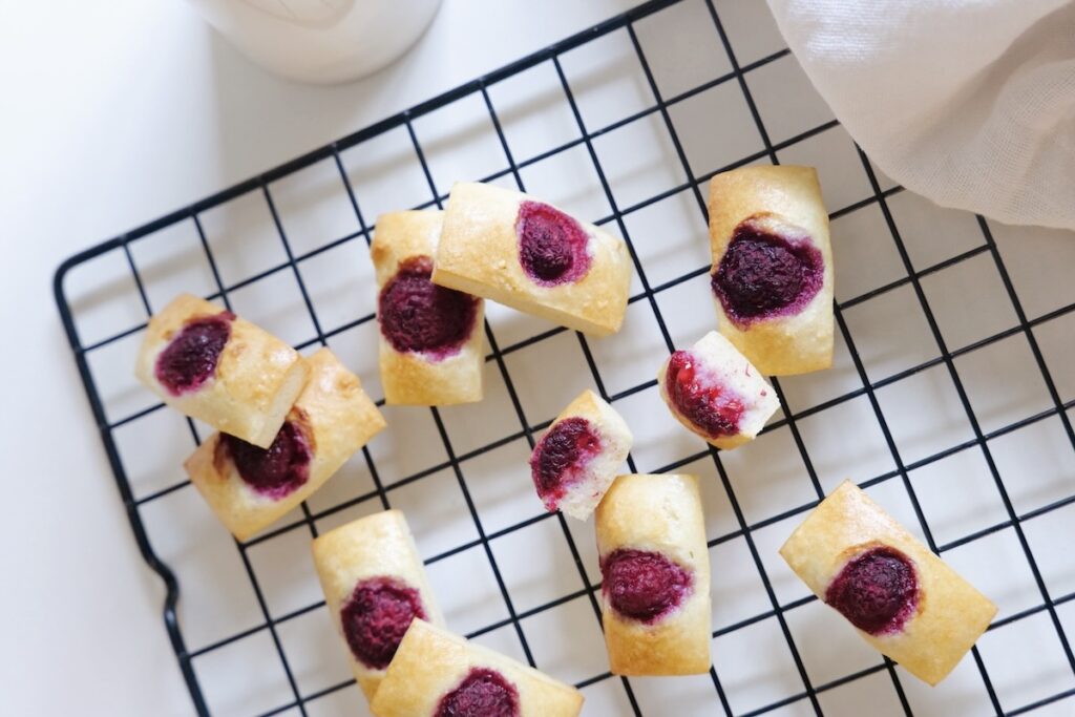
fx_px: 2001
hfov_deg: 30.1
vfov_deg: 20.3
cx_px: 538
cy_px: 358
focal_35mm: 67
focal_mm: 67
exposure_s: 1/50
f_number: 5
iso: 6400
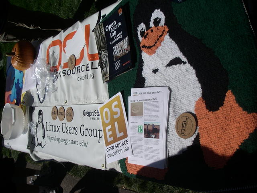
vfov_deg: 37.7
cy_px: 96
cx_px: 128
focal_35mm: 38
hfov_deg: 49.0
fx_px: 282
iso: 50
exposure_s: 1/600
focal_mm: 6
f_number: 6.6
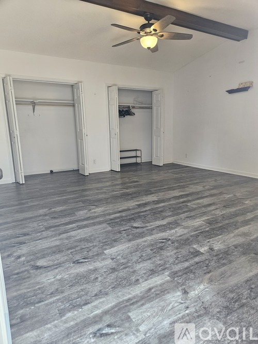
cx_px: 129
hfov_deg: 58.9
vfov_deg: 73.9
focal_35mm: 23
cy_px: 172
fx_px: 229
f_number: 1.8
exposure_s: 1/120
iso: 160
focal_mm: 5.4
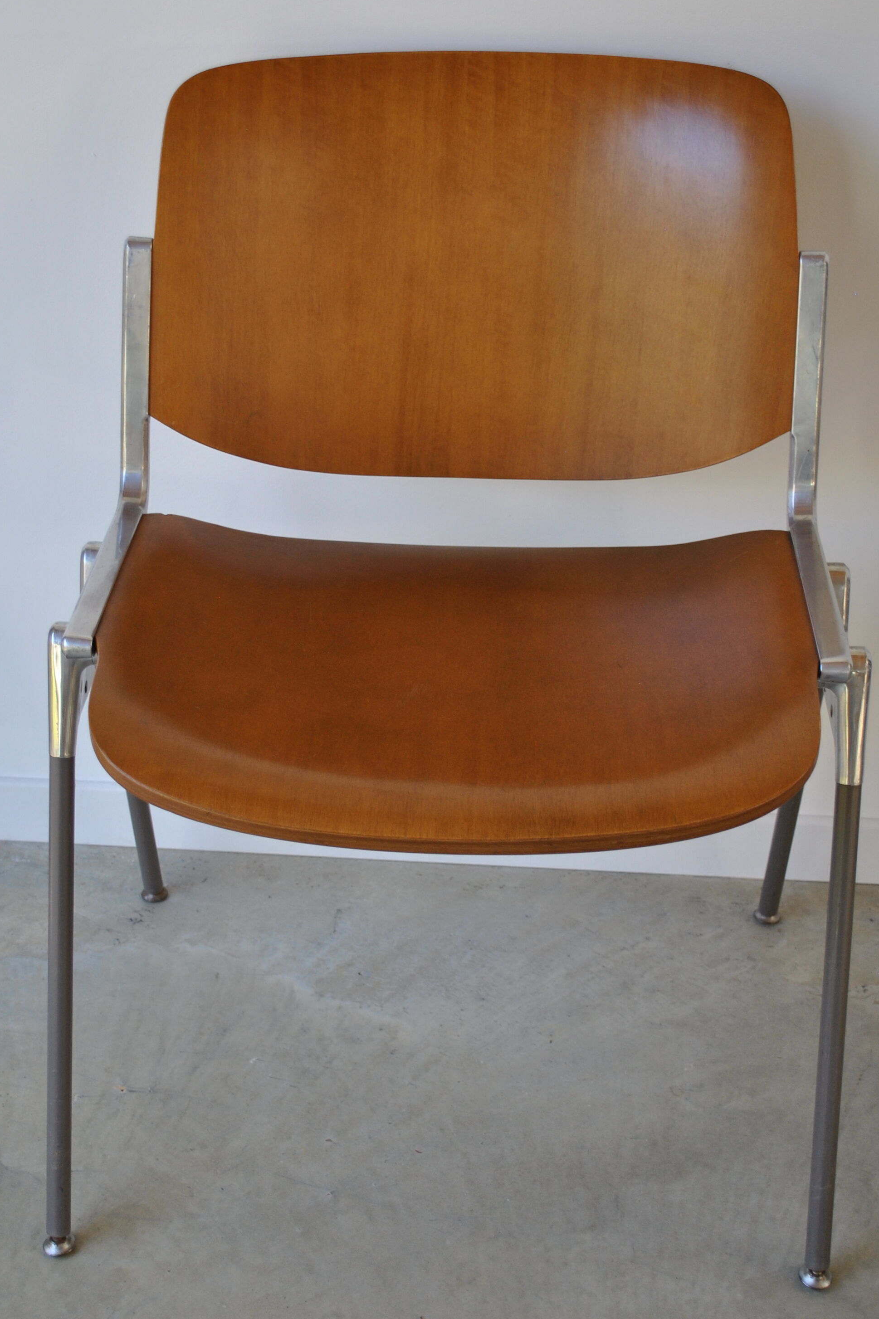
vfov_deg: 38.2
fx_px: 1905
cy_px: 708
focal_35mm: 52
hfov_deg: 26.0
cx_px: 424
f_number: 4.5
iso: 200
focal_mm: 26
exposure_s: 1/80
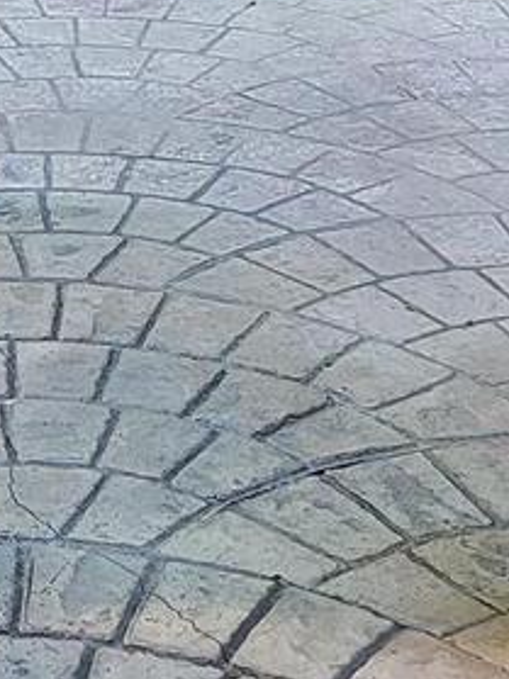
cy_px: -467
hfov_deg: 10.9
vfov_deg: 13.7
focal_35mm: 132
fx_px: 2590
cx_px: -229
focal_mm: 5
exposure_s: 1/120
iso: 250
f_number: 1.8
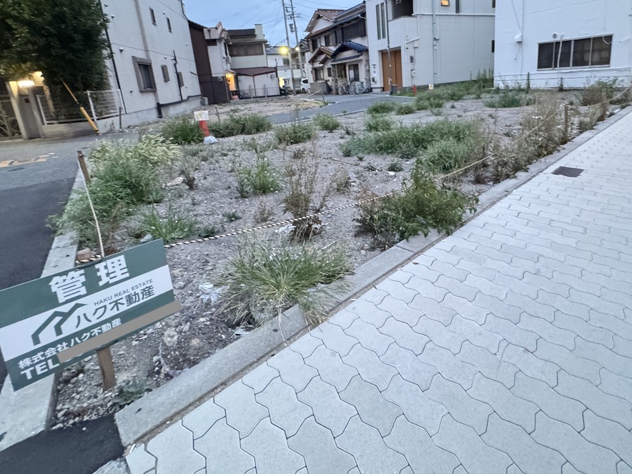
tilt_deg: -12.4
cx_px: 357
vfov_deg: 66.8
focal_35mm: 19
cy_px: 157
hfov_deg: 84.2
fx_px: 347
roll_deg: +4.5
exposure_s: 1/30
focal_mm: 2.22
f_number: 2.2
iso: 1250
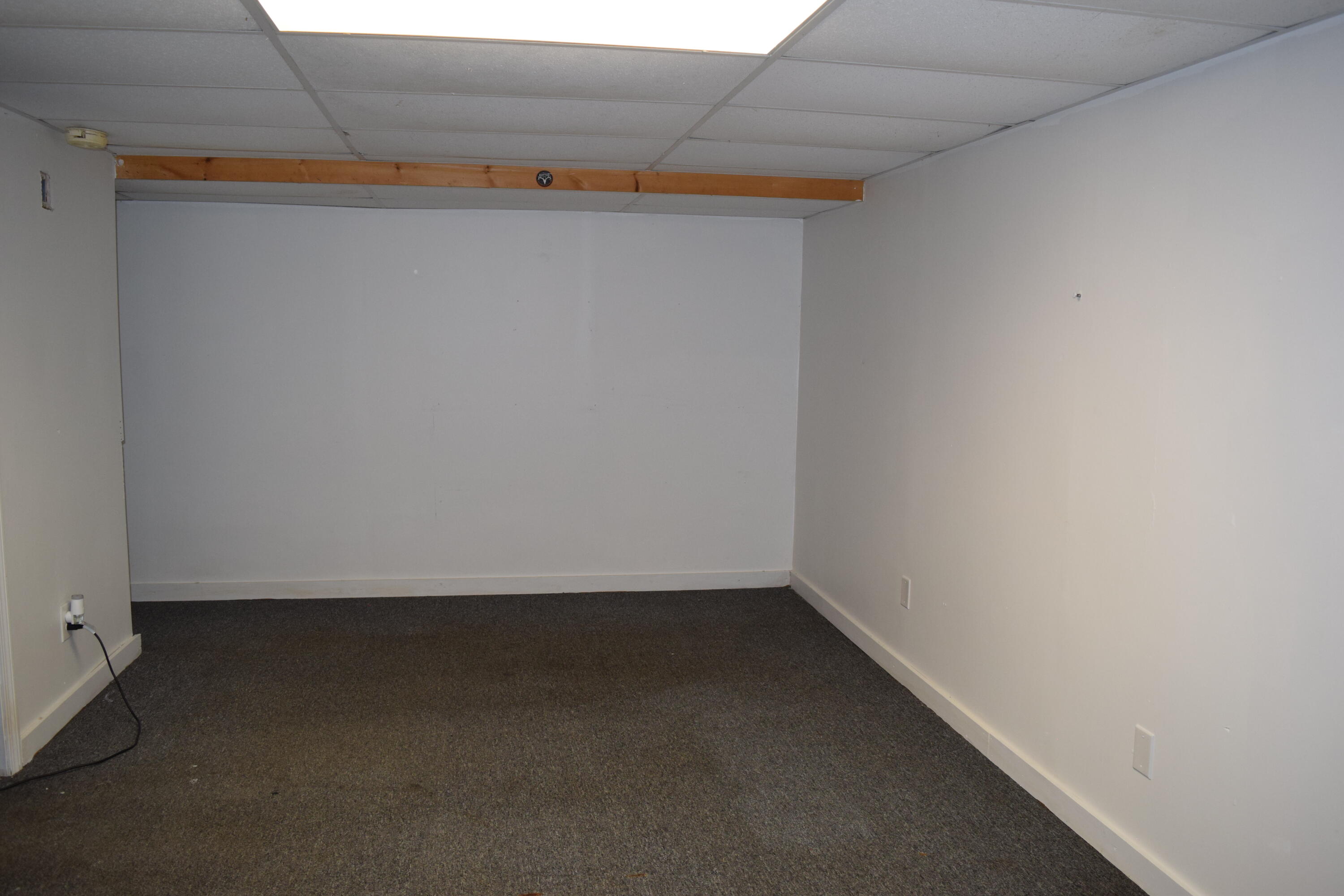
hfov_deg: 67.4
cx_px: 672
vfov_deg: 47.9
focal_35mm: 27
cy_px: 448
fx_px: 1008
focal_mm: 18
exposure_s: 1/100
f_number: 5
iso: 800
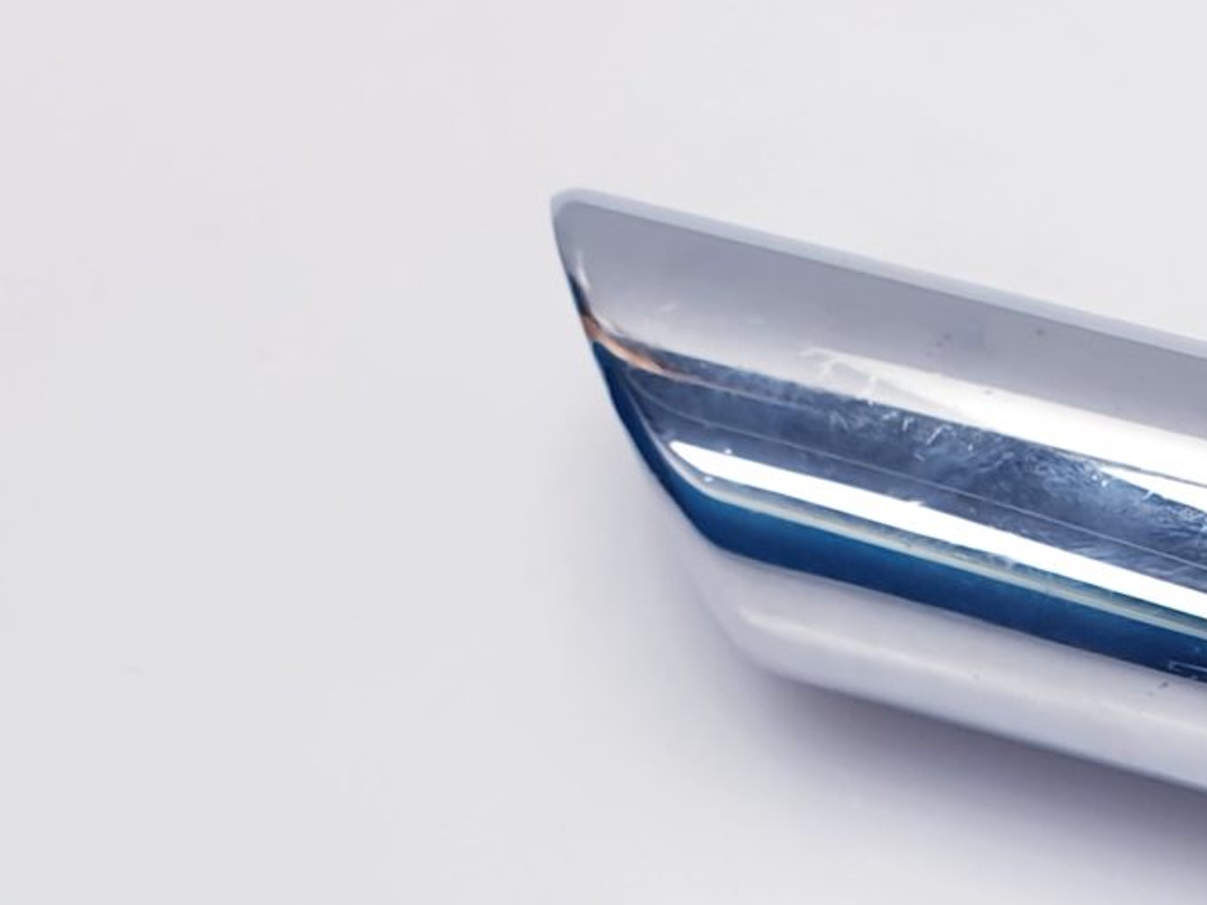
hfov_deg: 18.0
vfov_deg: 14.5
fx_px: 3452
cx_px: 1715
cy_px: 1065
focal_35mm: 99
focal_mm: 4.3
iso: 64
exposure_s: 1/50
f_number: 2.4
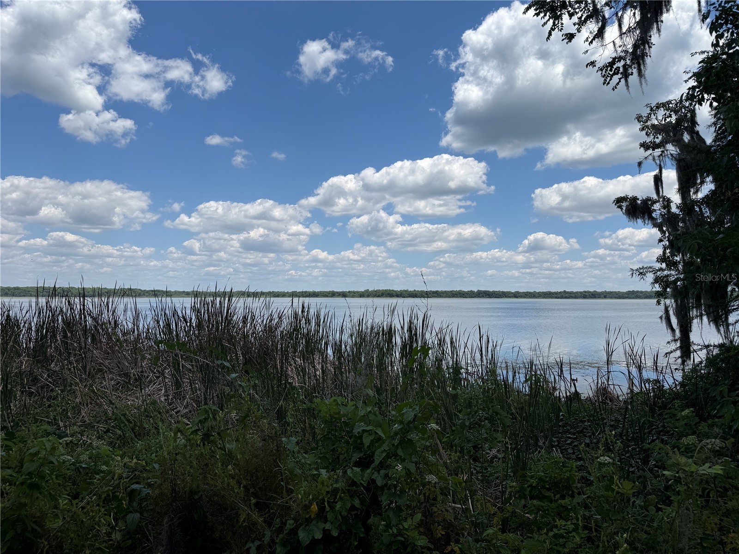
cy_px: 277
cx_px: 370
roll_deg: +0.0
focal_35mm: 24
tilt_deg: +2.5
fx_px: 512
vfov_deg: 56.8
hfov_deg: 71.6
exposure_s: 1/8130
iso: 80
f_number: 1.78
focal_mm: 6.76
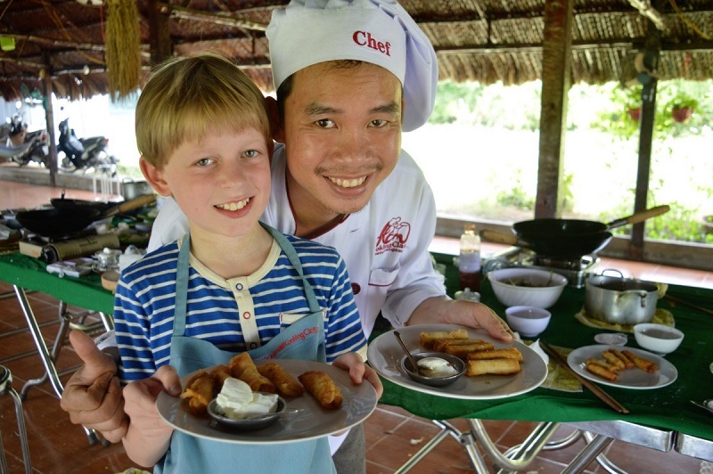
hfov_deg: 57.3
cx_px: 356
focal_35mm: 33
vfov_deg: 39.9
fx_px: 653
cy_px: 237
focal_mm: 22
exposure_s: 1/80
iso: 400
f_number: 4.5
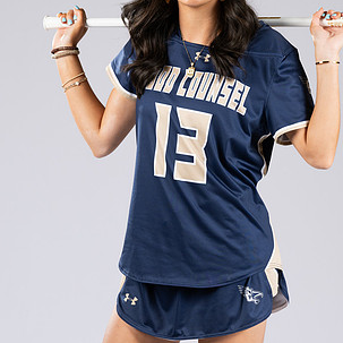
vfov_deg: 7.6
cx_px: 195
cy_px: 136
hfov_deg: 7.6
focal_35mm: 230
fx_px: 2578
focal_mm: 99
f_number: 6.3
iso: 250
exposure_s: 1/200
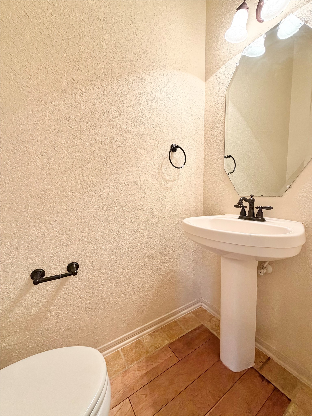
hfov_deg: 85.7
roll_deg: -0.6
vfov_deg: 102.1
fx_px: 168
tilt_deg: -4.7
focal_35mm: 14
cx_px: 156
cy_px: 208
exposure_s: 1/60
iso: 160
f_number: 2.2
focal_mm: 2.22
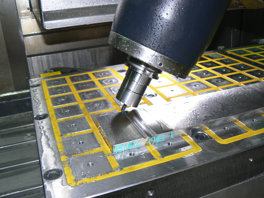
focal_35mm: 36
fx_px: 275
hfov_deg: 51.4
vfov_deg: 39.7
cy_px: 99
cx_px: 132
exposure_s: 1/30
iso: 100
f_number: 2.8
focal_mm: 6
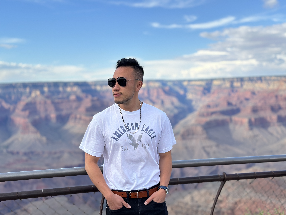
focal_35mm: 48
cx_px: 143
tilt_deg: -2.0
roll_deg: +0.4
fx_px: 397
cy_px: 108
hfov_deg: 39.7
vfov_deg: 30.3
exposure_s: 1/3058
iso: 80
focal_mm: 6.86
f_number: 1.78
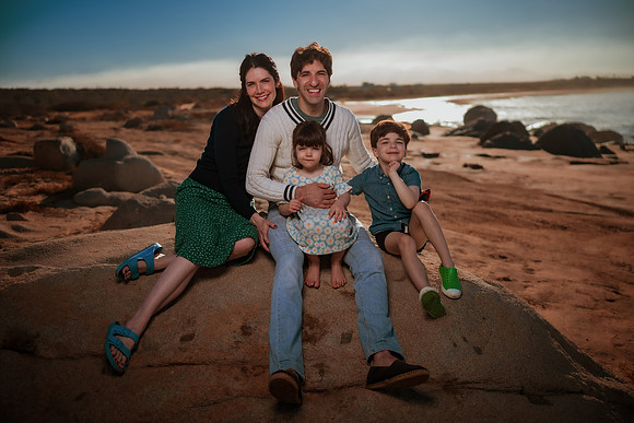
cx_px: 317
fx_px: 617
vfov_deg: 37.9
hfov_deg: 54.4
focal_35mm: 35
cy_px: 212
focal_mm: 35
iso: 50
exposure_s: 1/8000
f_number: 2
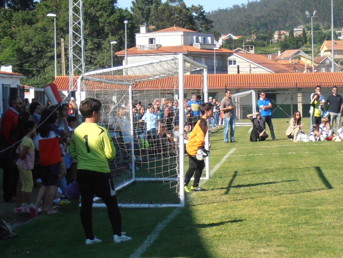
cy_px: 161
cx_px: 225
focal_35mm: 147
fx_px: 1457
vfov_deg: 10.1
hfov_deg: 13.4
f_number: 5.5
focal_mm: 19.64
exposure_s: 1/1000
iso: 250
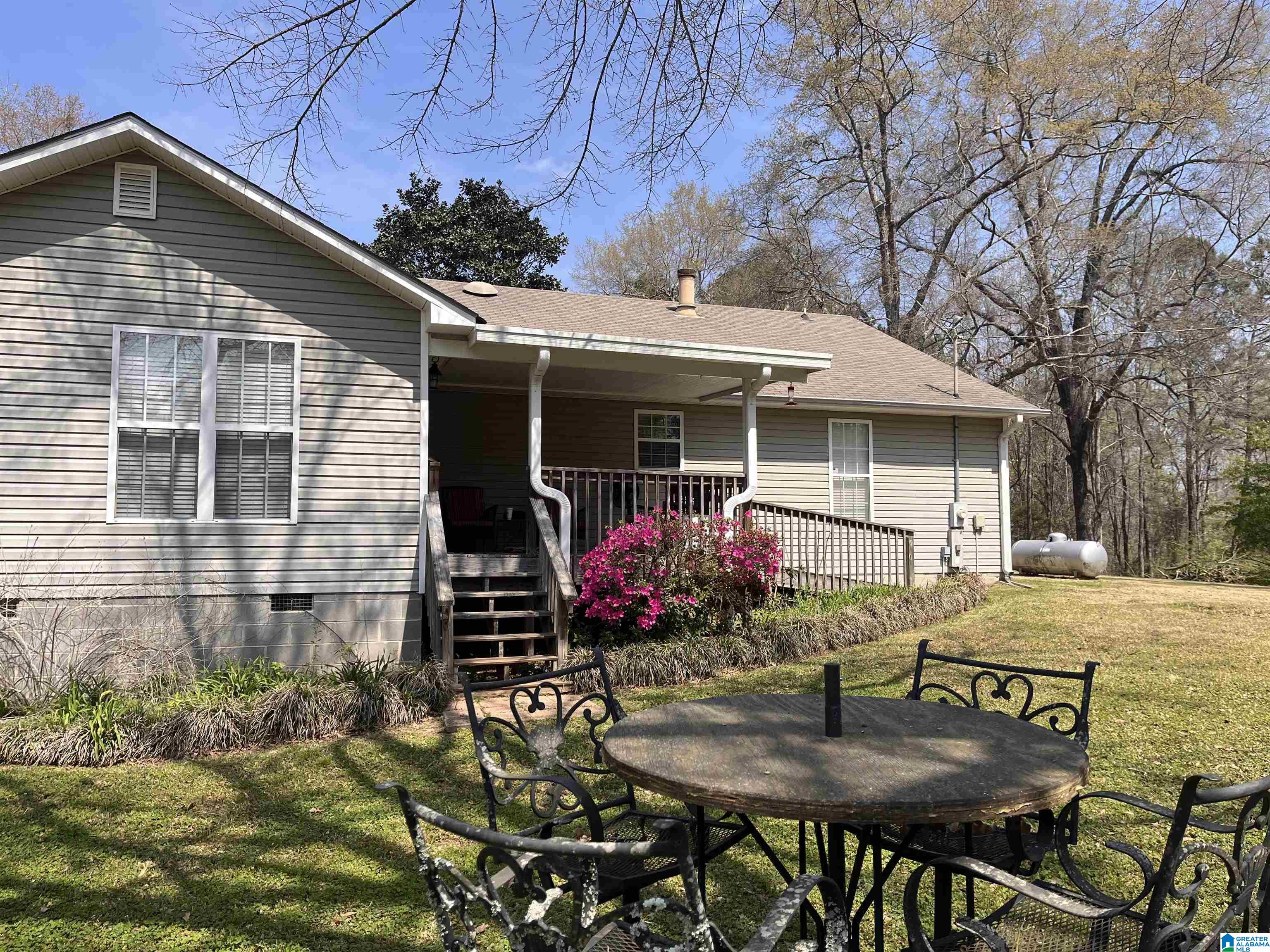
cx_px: 635
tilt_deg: +3.7
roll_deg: +0.2
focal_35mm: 26
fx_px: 954
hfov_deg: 67.3
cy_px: 476
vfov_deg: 53.1
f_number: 1.6
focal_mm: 5.1
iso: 50
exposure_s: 1/2513
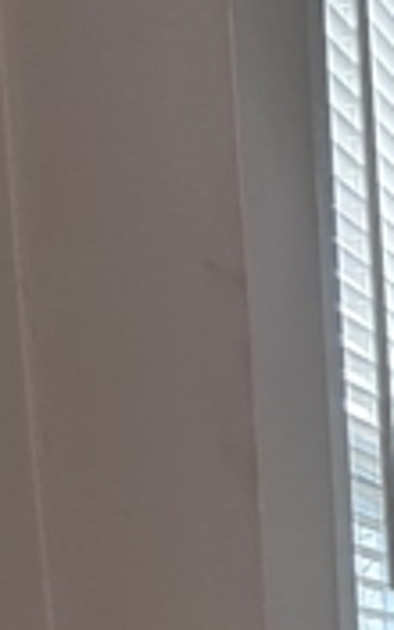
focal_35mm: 120
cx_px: 985
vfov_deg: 14.8
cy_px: 1188
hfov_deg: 9.5
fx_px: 2062
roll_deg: +0.8
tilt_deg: -10.3
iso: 125
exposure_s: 1/112
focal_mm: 5.7
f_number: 1.5
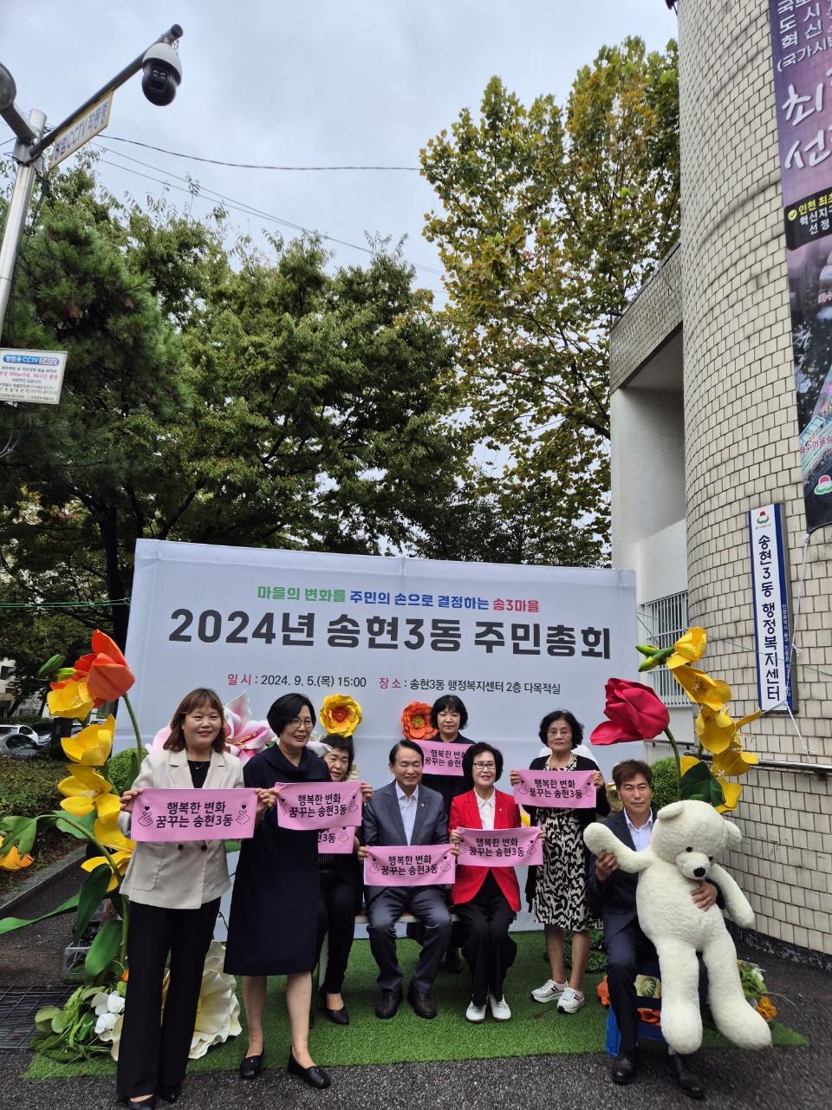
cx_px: 416
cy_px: 555
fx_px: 737
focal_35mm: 23
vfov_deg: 73.9
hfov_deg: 58.9
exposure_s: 1/909
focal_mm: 5.4
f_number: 1.8
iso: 25
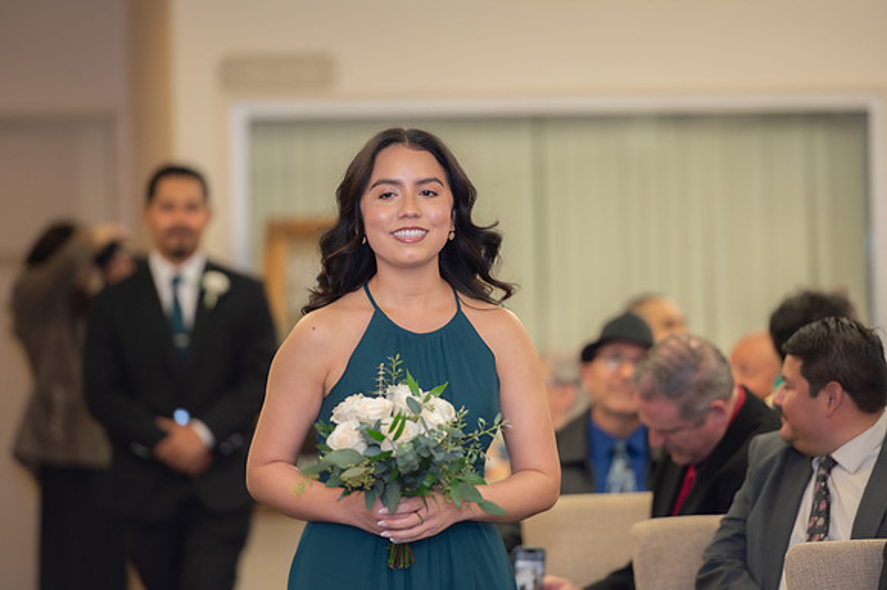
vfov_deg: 6.9
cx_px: 444
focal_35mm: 200
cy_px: 295
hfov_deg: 10.3
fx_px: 4925
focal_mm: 200
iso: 200
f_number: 2.8
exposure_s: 1/80
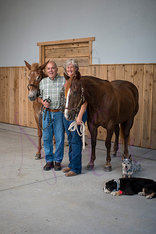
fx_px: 325
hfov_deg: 27.0
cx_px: 78
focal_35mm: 50
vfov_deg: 39.6
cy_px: 117
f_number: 9
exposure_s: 1/160
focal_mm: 50
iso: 400
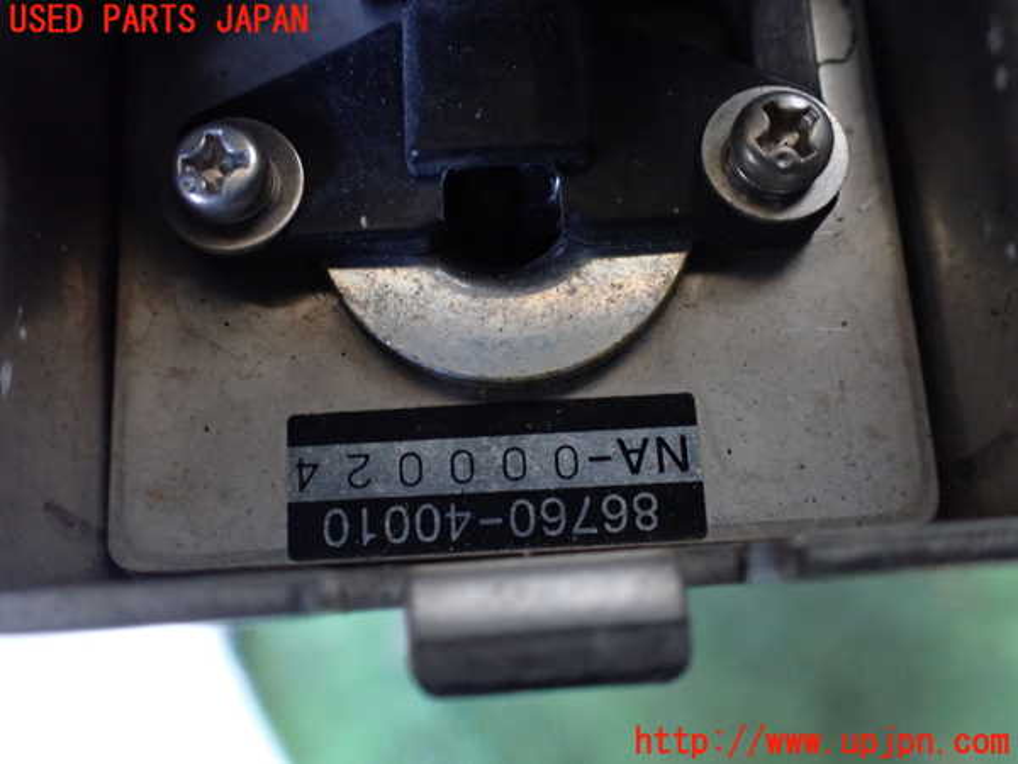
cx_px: 509
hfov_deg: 60.0
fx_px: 882
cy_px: 382
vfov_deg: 46.8
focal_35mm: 30
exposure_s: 1/40
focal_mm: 5.4
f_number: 2.3
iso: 800
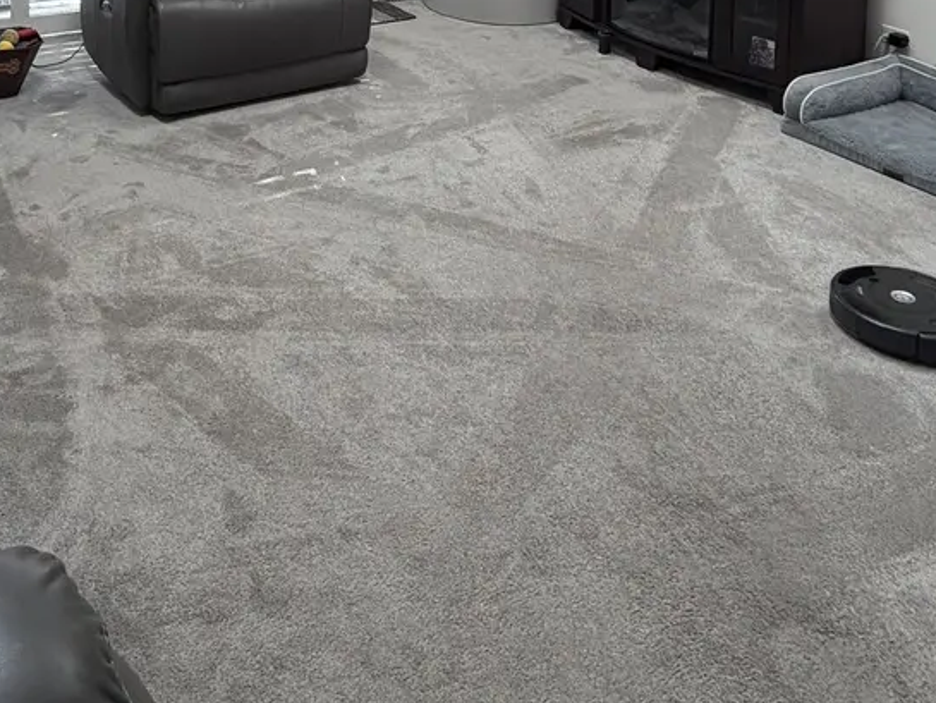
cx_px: 340
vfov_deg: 31.1
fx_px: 1001
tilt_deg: -4.7
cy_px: -184
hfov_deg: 49.5
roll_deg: -0.1
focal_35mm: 37
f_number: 2.2
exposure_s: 1/121
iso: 80
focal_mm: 2.22
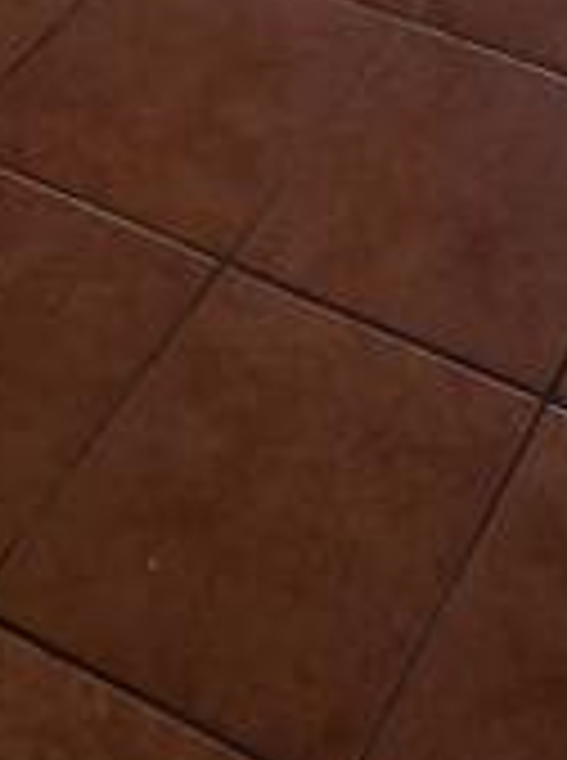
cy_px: -1043
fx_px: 1732
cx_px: 616
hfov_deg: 18.0
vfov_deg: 15.1
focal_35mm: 79
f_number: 2.2
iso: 50
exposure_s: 1/134
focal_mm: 2.2
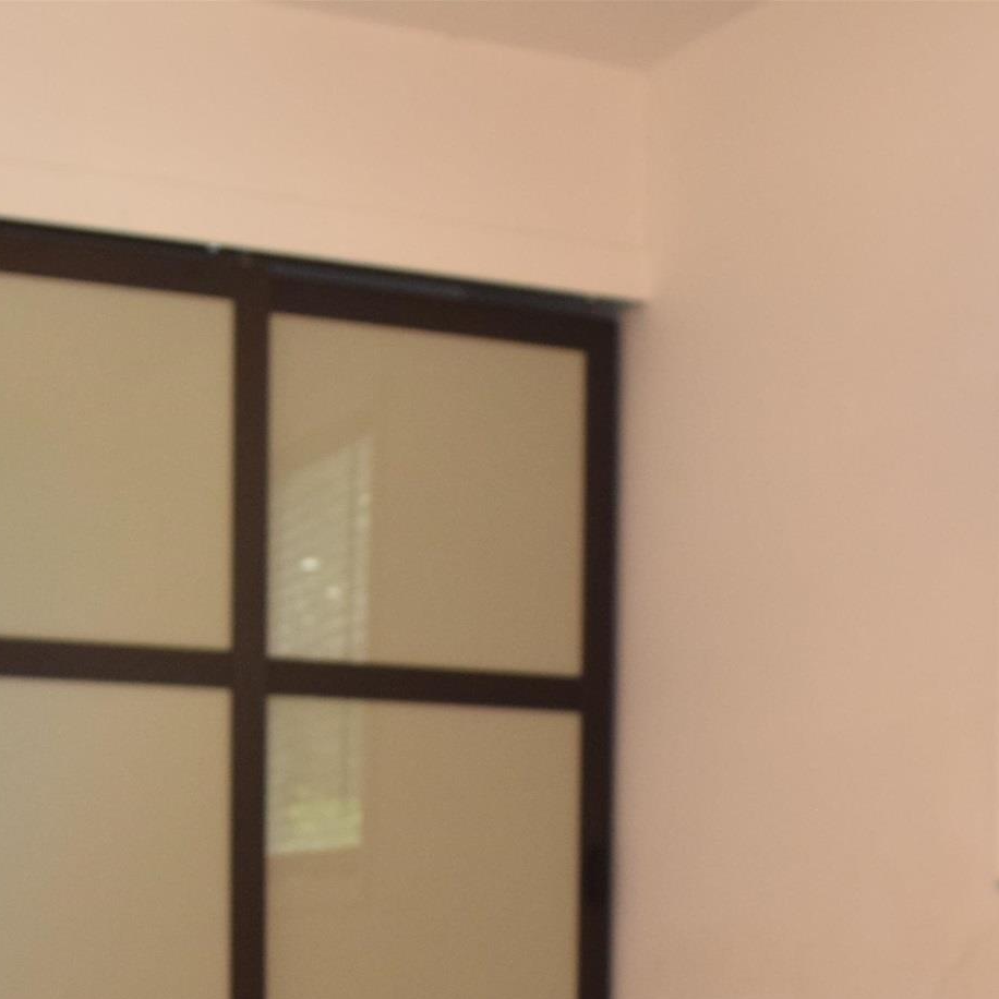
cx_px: 478
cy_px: 1116
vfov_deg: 21.3
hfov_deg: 22.5
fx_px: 2514
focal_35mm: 77
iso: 800
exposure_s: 1/100
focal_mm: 18
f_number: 5
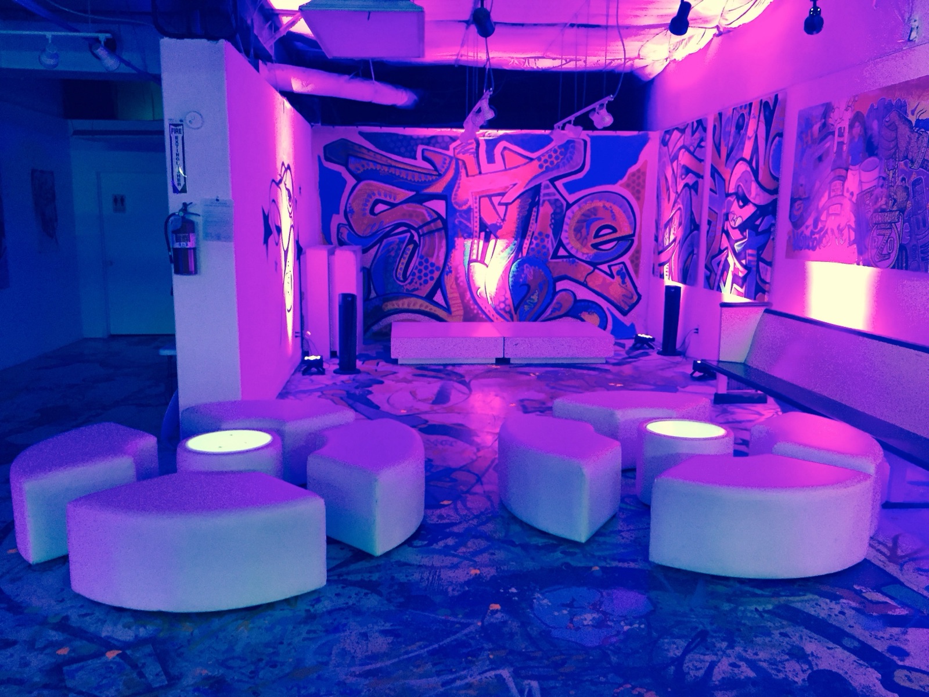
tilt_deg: -8.4
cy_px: 348
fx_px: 778
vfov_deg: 48.2
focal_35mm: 29
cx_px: 464
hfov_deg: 61.7
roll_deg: -1.0
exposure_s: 1/17
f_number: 2.2
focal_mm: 4.15
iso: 250
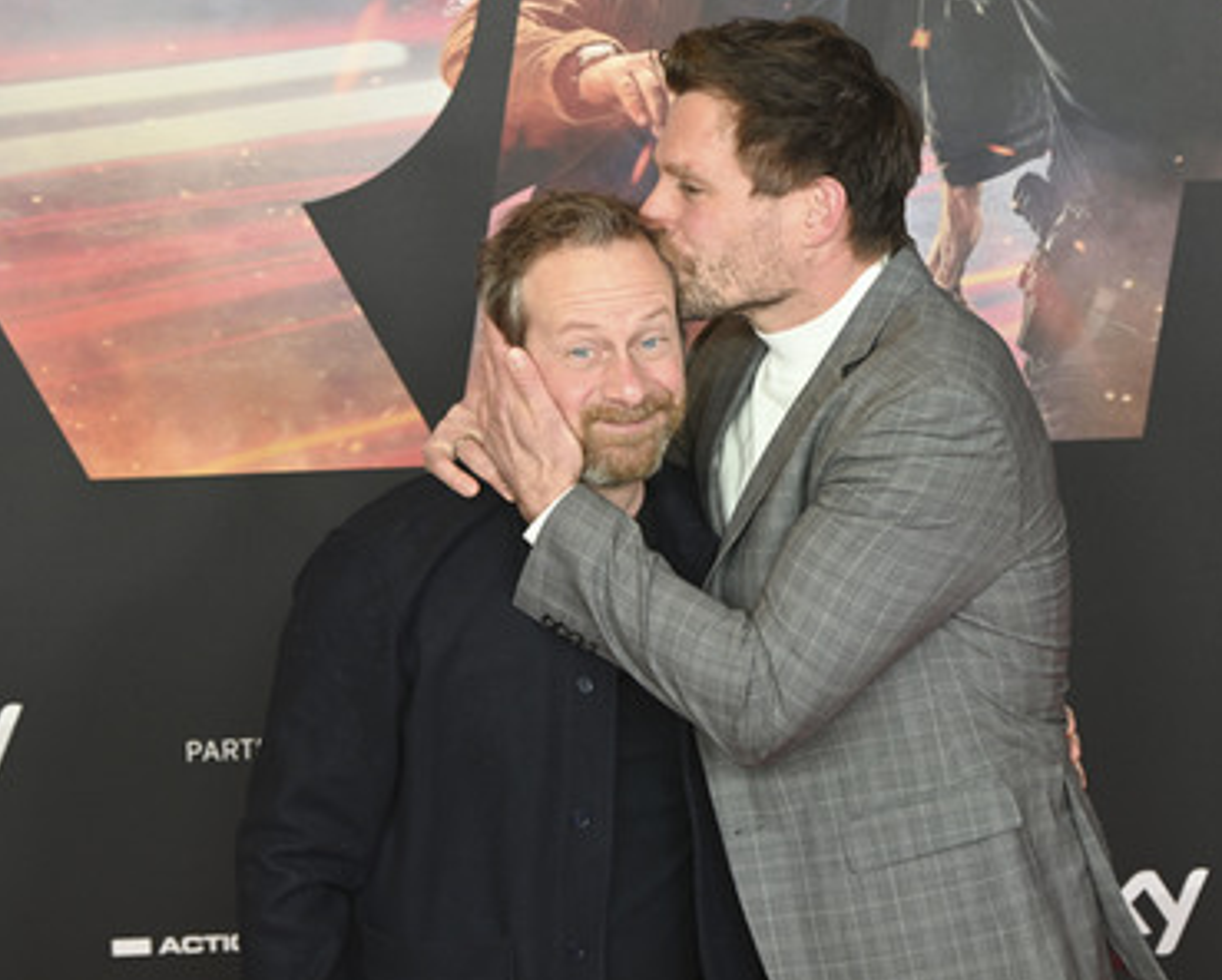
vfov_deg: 17.7
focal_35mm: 87
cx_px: 637
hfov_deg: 22.0
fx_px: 3150
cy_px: 493
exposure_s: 1/160
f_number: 6
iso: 1000
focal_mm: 76
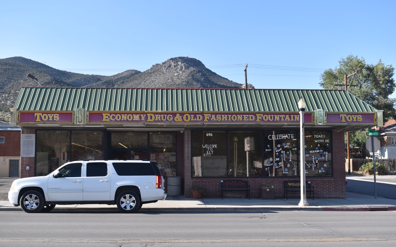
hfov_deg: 44.8
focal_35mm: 45
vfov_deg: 28.9
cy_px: 131
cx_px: 198
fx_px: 480
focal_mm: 29
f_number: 7.1
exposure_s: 1/200
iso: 100
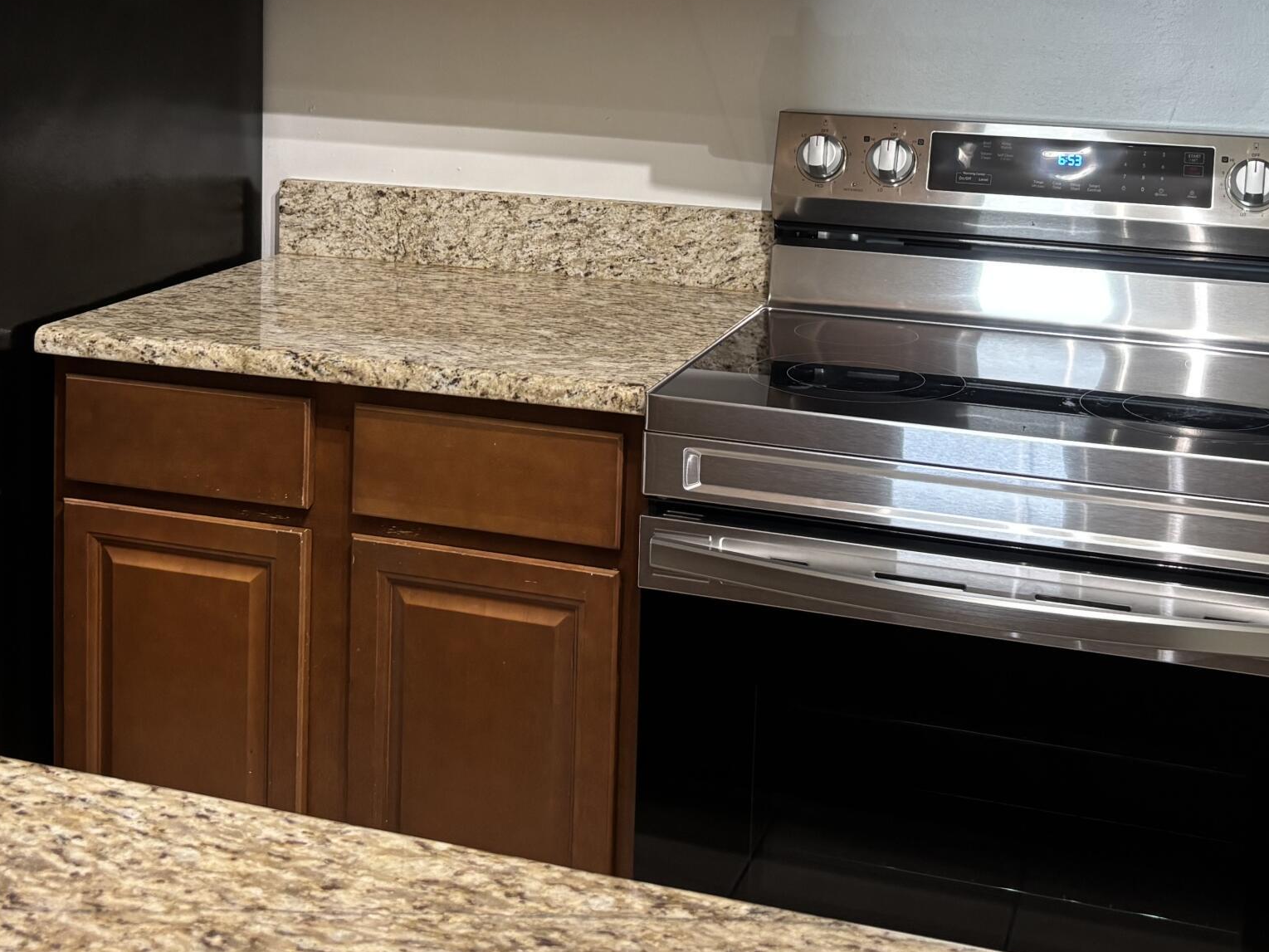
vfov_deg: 27.6
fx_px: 1870
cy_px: 111
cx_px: 578
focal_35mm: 51
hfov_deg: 37.5
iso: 160
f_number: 1.6
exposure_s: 1/60
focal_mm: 5.96
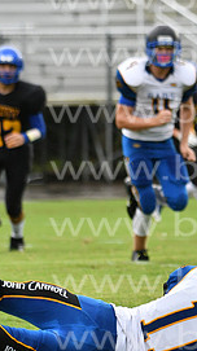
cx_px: 346
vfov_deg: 4.6
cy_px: 199
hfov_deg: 2.6
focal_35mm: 471
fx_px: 4384
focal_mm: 140
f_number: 3.5
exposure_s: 1/2500
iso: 800
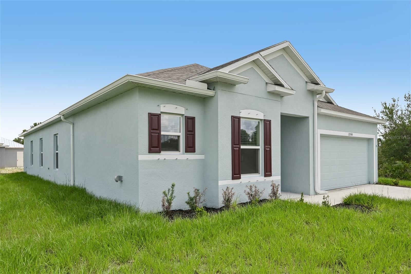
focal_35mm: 23
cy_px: 137
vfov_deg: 55.1
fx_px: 263
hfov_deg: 76.1
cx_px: 206
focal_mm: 23
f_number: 8
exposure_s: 1/1600
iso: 400
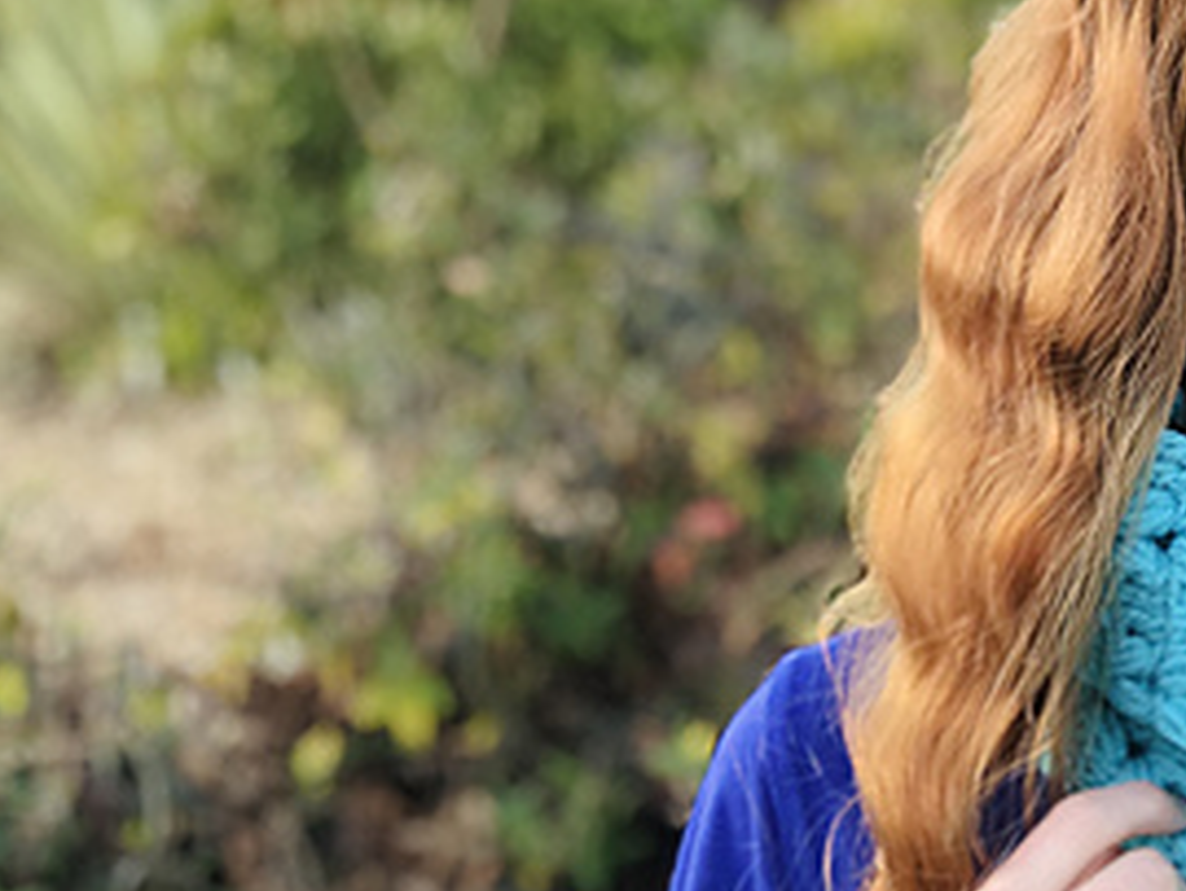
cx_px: 1173
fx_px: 4629
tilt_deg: -5.5
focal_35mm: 135
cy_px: 654
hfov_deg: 14.4
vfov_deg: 11.0
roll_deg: -0.1
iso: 20
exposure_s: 1/60
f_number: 2.8
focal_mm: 6.6
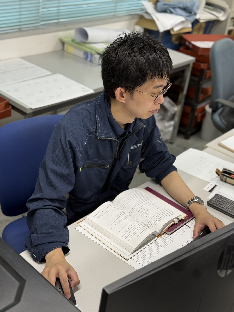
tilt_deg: -29.9
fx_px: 433
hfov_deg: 30.3
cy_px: 156
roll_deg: -8.0
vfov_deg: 39.7
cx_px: 117
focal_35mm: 48
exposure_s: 1/60
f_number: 1.78
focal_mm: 6.76
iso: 50
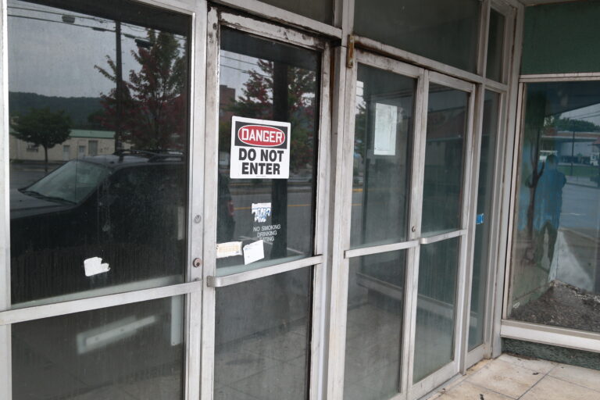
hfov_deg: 61.9
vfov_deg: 43.6
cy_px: 200
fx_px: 500
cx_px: 300
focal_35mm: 30
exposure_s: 1/60
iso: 200
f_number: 3.5
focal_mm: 20
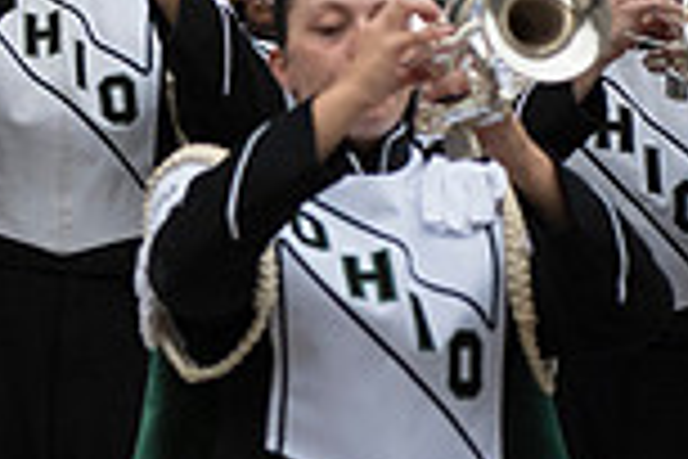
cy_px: -259
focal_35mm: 266
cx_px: -459
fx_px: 5083
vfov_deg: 5.1
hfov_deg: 7.6
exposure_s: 1/3200
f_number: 3.5
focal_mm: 70
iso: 1600
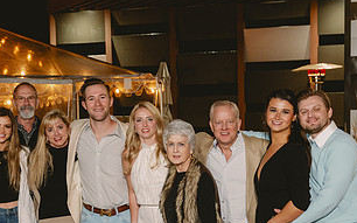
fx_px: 846
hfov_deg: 23.8
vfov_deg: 14.8
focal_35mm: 87
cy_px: 201
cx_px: 141
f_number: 4
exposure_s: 1/80
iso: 1600
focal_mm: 45
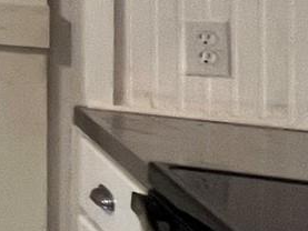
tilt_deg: -0.6
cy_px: -132
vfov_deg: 14.2
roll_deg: -1.3
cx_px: -679
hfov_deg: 10.6
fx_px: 855
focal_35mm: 96
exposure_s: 1/60
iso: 250
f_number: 1.8
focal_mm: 1.57
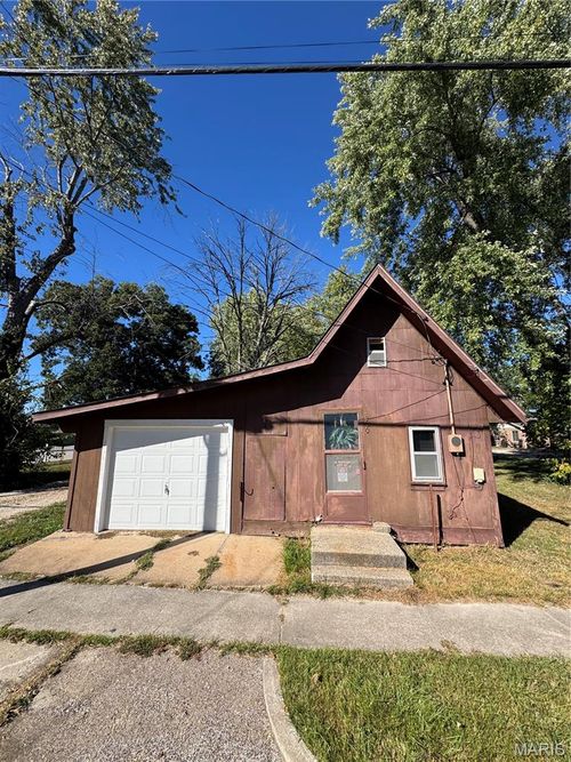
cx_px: 286
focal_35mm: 14
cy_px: 381
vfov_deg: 102.1
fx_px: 308
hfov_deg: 85.7
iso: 50
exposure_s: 1/1395
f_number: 2.2
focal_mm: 2.22
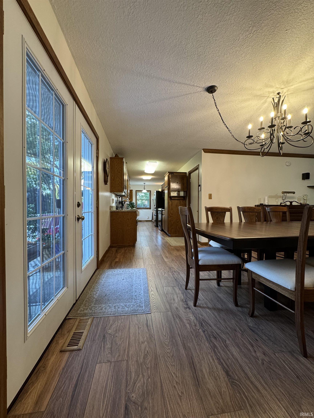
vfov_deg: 102.1
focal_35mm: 14
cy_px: 209
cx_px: 157
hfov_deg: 85.7
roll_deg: +0.3
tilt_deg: -0.8
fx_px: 169
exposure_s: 1/60
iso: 200
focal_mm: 2.22
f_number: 2.2
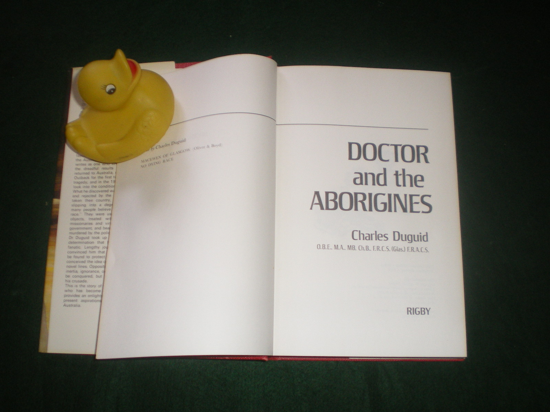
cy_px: 206
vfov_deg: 37.7
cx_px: 275
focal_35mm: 38
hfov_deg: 49.0
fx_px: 604
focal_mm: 6.3
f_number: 3.1
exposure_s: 1/50
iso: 200
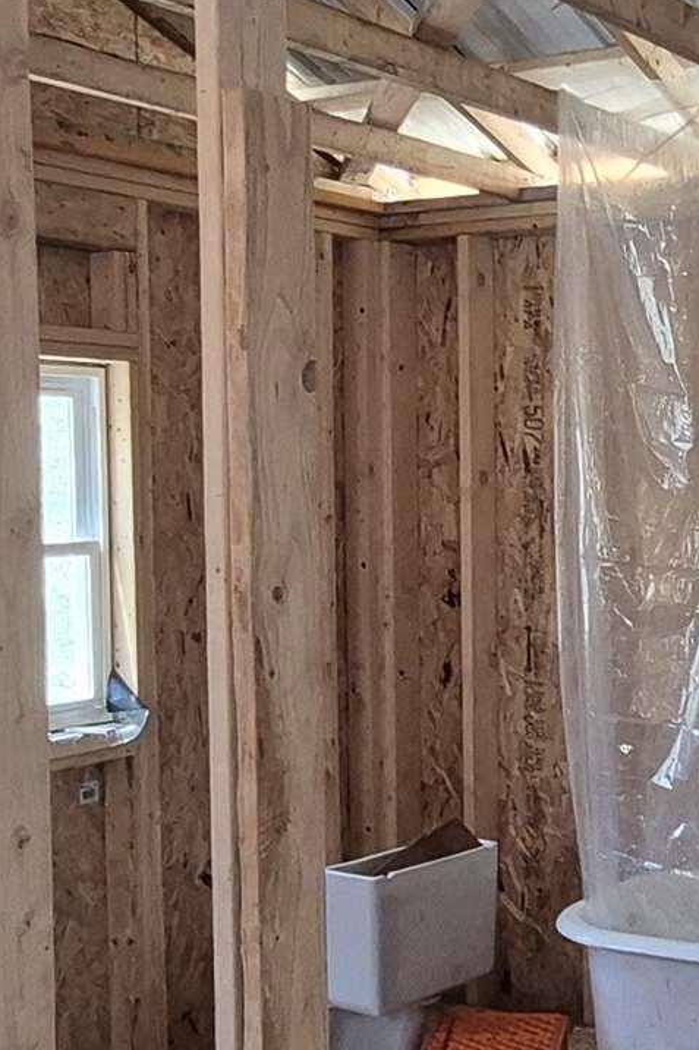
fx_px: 1690
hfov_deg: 22.8
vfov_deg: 34.3
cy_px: 651
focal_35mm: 58
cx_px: 632
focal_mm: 1.74
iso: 320
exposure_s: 1/60
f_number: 2.2
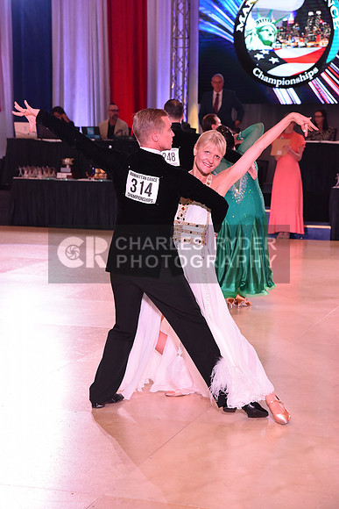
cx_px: 170
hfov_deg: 16.1
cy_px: 254
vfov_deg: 23.9
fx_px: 1200
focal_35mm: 85
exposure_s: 1/250
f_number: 6.3
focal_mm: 85
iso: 2500
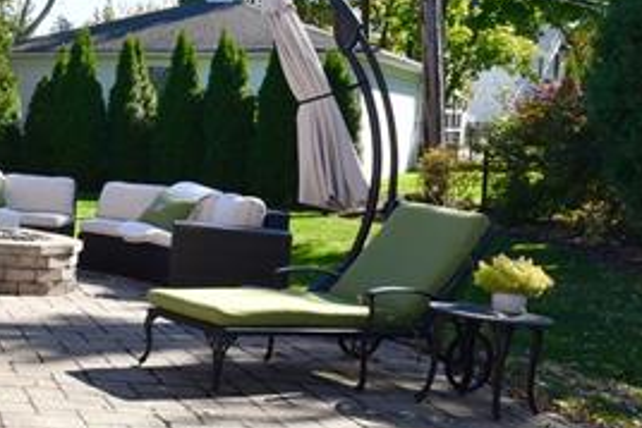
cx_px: -180
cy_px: 173
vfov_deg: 20.9
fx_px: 1160
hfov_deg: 26.5
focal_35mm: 65
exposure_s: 1/200
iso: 320
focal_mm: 17
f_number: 13
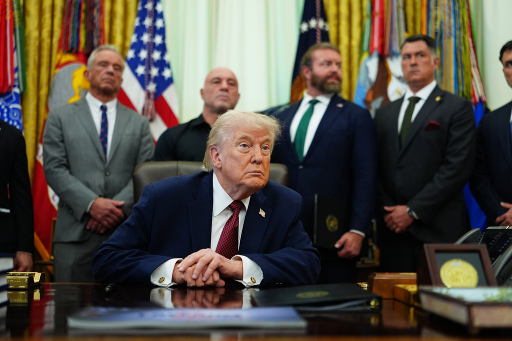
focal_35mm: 50
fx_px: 711
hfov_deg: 39.6
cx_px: 256
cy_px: 170
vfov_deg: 27.0
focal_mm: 50
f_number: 2
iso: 2500
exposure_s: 1/500
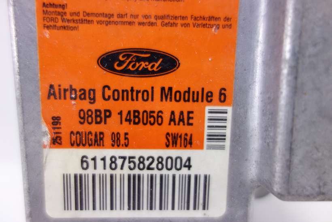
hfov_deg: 65.5
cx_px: 166
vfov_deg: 46.4
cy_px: 111
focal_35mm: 28
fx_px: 258
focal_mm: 10.4
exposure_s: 1/80
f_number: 1.8
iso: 125
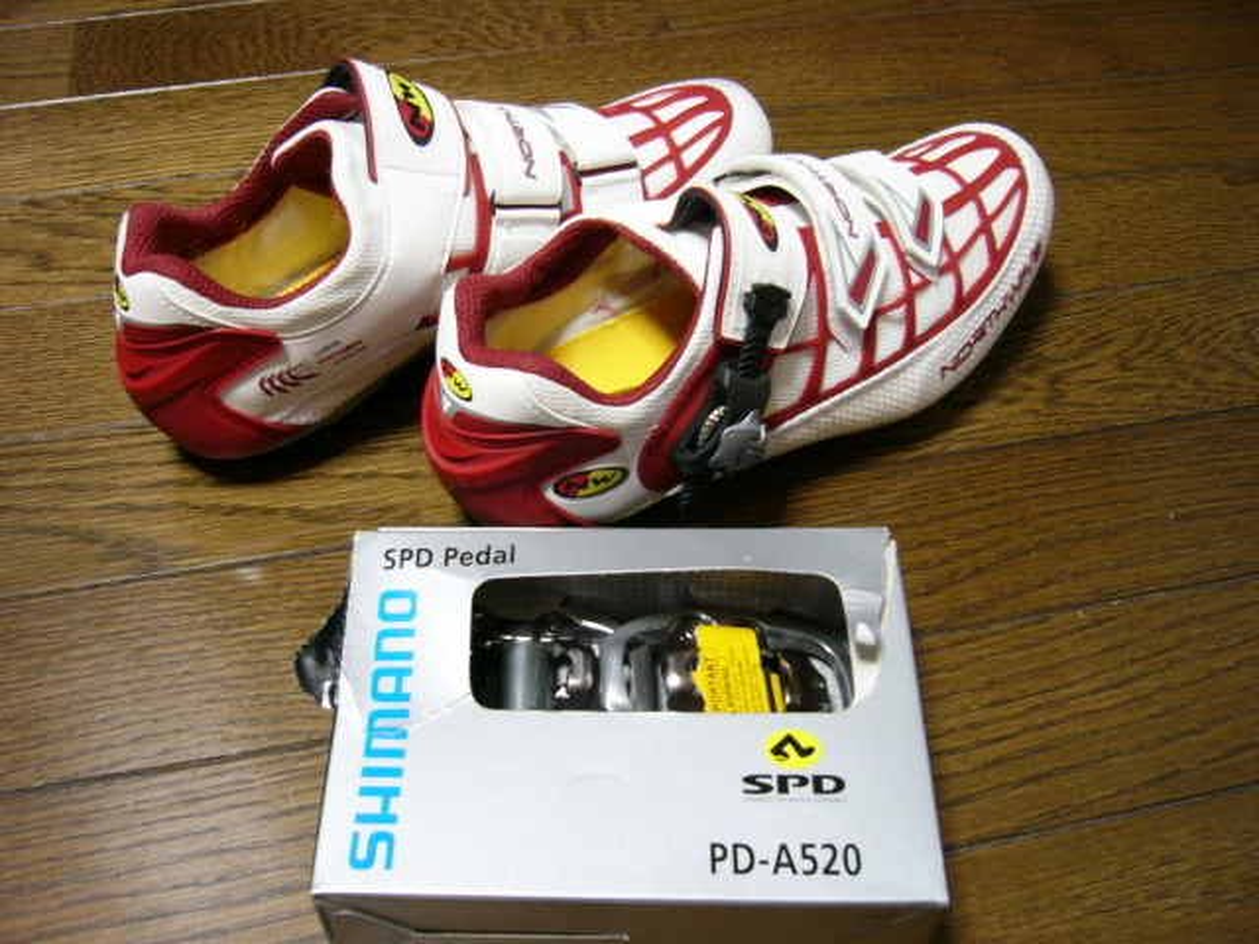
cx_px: 630
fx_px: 1273
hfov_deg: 52.6
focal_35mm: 35
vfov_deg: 40.7
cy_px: 472
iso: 200
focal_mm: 5.8
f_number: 2.8
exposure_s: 1/8
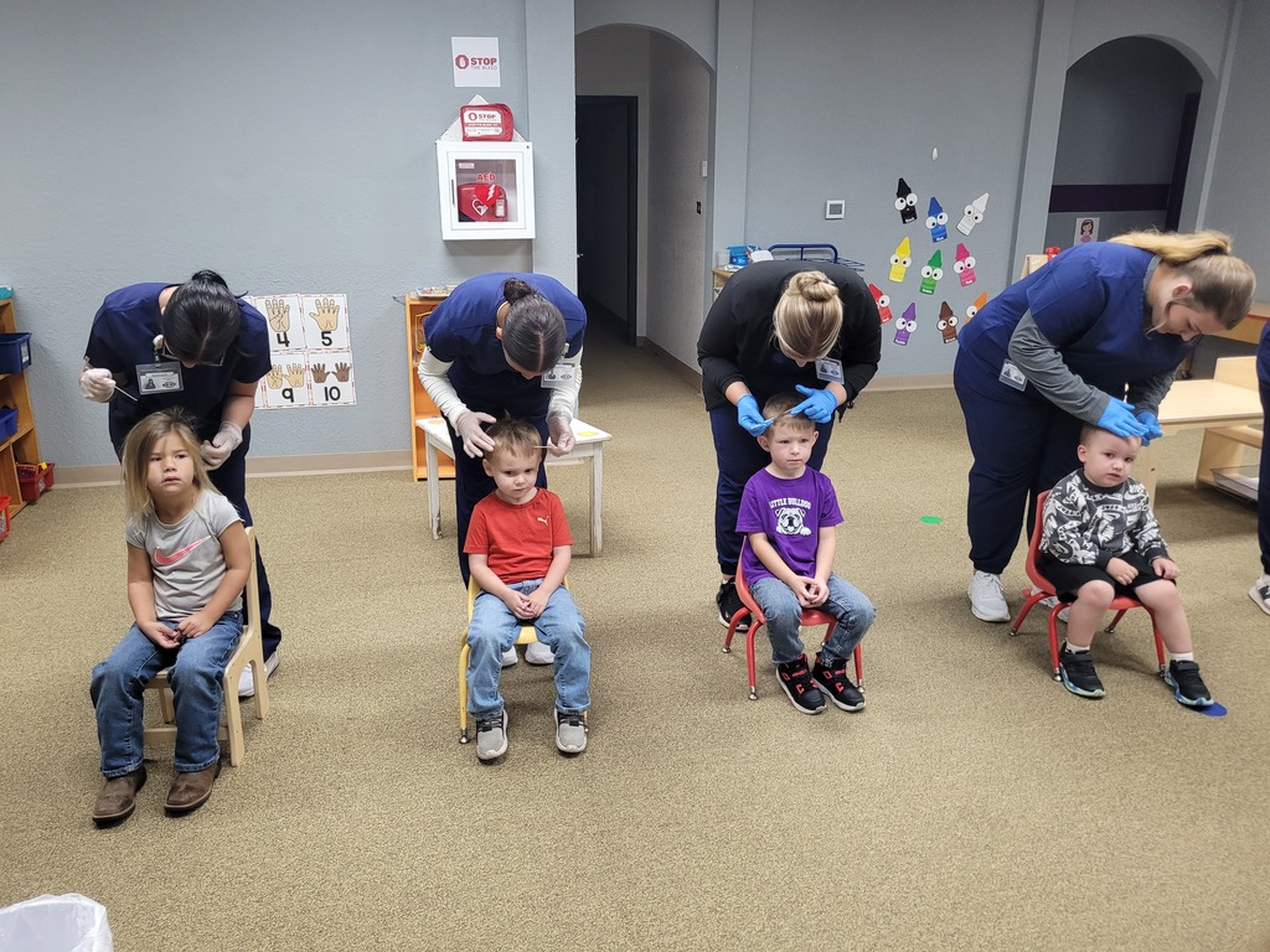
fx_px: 954
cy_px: 476
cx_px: 635
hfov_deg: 67.3
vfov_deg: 53.1
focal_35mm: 26
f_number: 1.8
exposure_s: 1/120
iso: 320
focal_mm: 5.4
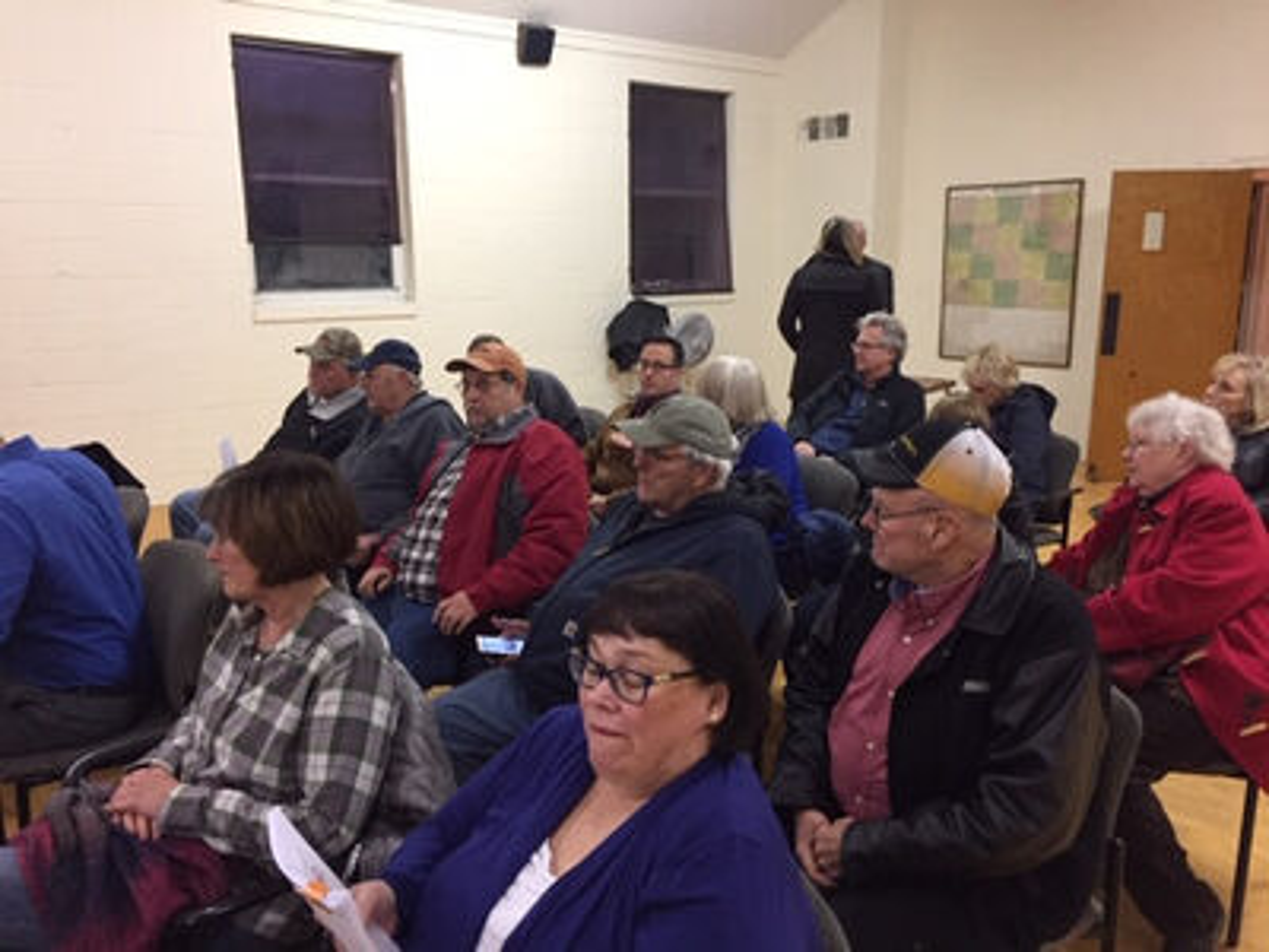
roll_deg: -1.1
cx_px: 634
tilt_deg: -12.8
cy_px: 476
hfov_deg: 61.7
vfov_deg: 48.2
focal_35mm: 29
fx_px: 1063
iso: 160
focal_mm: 4.15
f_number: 2.2
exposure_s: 1/30
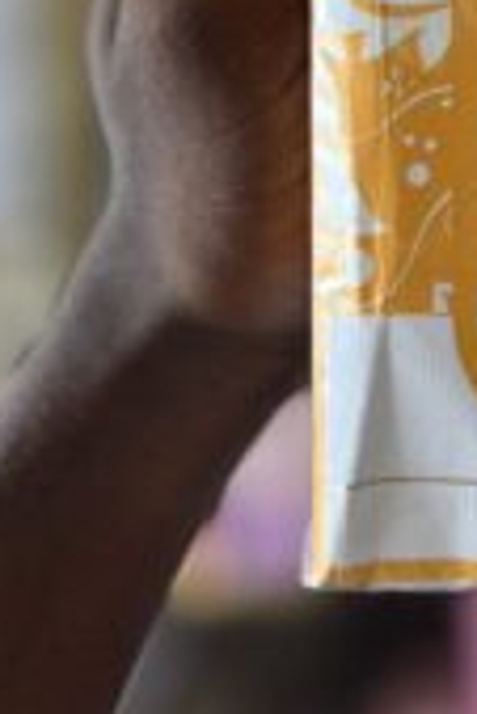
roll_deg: +3.4
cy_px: -23
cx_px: 591
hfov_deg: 18.6
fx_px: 1368
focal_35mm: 69
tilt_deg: +4.1
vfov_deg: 27.3
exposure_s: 1/100
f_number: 1.5
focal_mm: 5.7
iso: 50
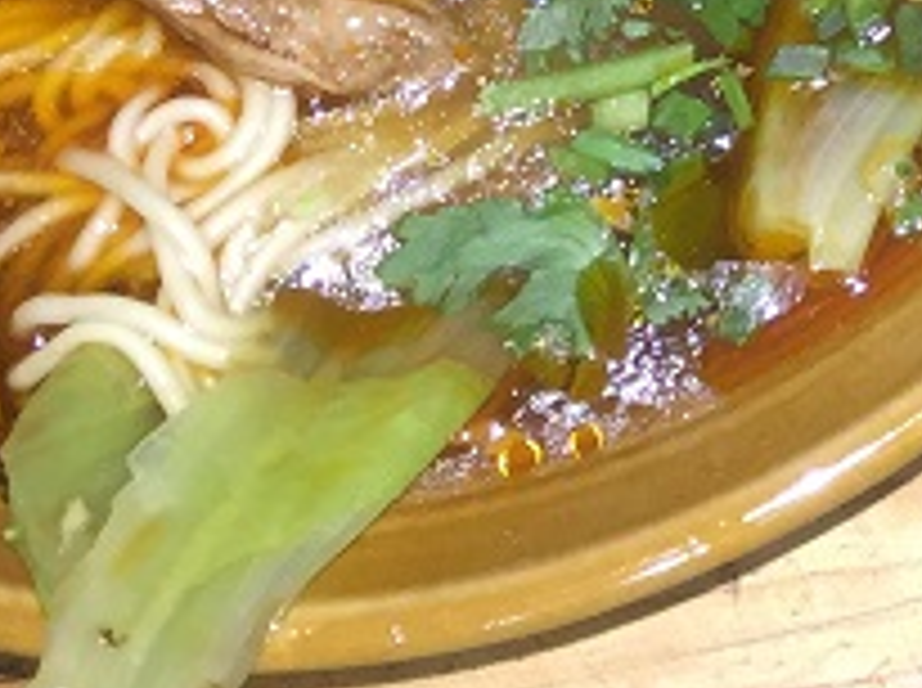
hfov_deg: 15.0
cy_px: -522
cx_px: 1271
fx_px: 3297
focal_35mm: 124
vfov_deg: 11.2
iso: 80
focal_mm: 4.15
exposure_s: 1/33
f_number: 2.2
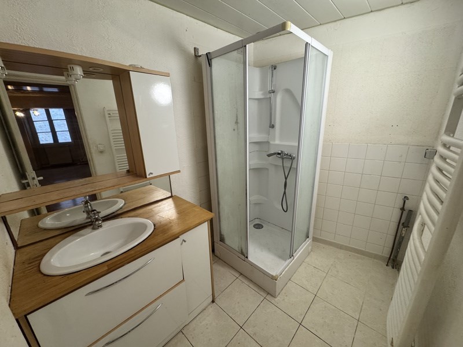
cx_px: 232
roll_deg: +1.6
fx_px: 187
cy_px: 174
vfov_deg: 85.7
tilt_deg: -16.6
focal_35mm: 14
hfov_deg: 102.1
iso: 160
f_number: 2.2
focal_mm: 2.22
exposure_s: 1/100
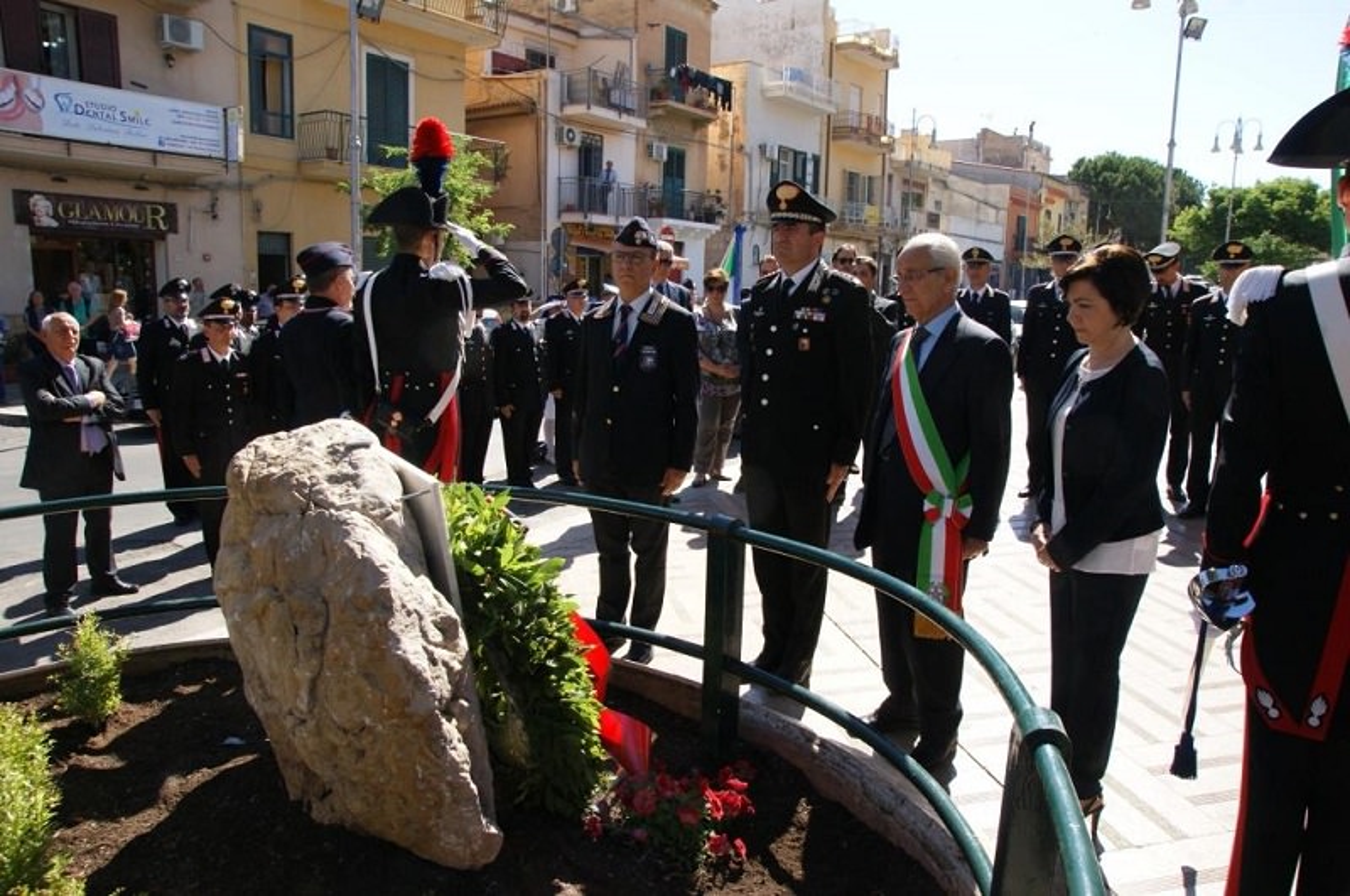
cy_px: 448
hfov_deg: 73.8
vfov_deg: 53.0
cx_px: 675
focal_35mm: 24
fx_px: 899
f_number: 10
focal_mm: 16
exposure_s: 1/320
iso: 400
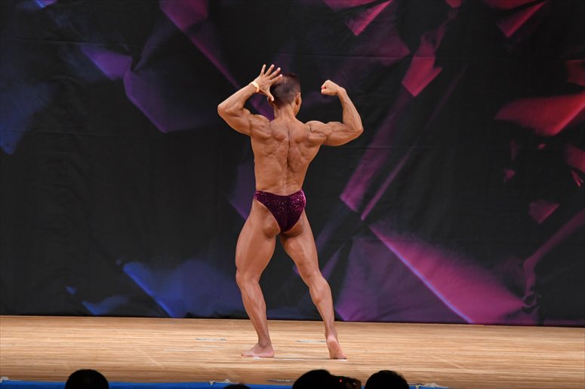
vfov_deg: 5.4
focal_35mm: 255
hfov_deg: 8.1
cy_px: 194
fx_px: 4142
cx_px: 292
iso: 3200
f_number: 5.6
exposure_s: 1/400
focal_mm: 170
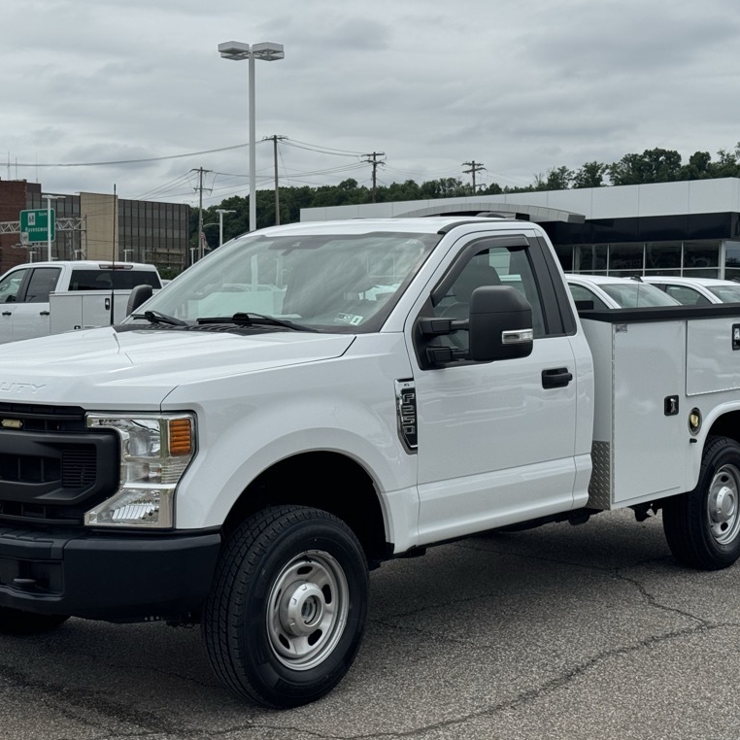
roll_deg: -0.9
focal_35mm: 57
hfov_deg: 30.0
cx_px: 363
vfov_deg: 30.0
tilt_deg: +0.6
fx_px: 1379
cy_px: 371
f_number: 1.78
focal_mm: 6.76
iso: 80
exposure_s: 1/7937
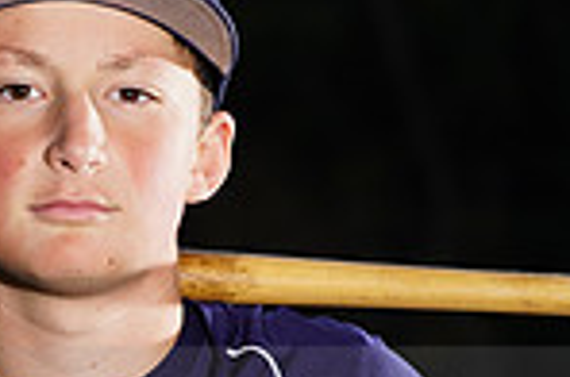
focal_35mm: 629
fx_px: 9938
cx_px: -19
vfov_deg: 2.2
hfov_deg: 3.3
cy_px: 398
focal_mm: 160
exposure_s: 1/160
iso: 320
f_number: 9
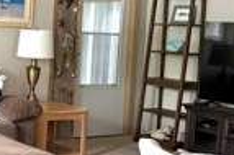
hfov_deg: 22.6
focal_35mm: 84
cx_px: -34
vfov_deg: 16.2
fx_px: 545
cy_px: 57
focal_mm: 6.76
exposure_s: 1/60
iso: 640
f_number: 1.78
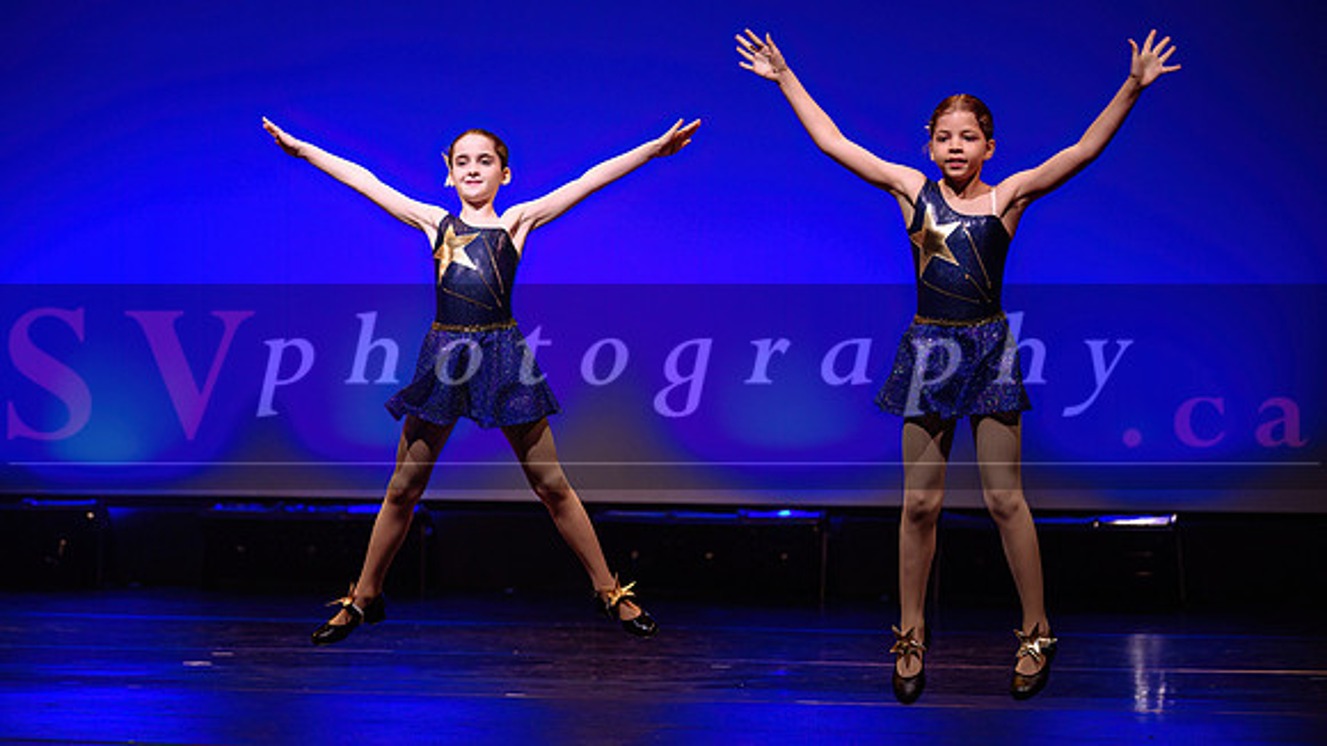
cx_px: 586
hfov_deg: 16.6
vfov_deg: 9.4
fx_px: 4549
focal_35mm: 129
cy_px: 288
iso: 1600
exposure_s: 1/250
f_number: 2.8
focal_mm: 110
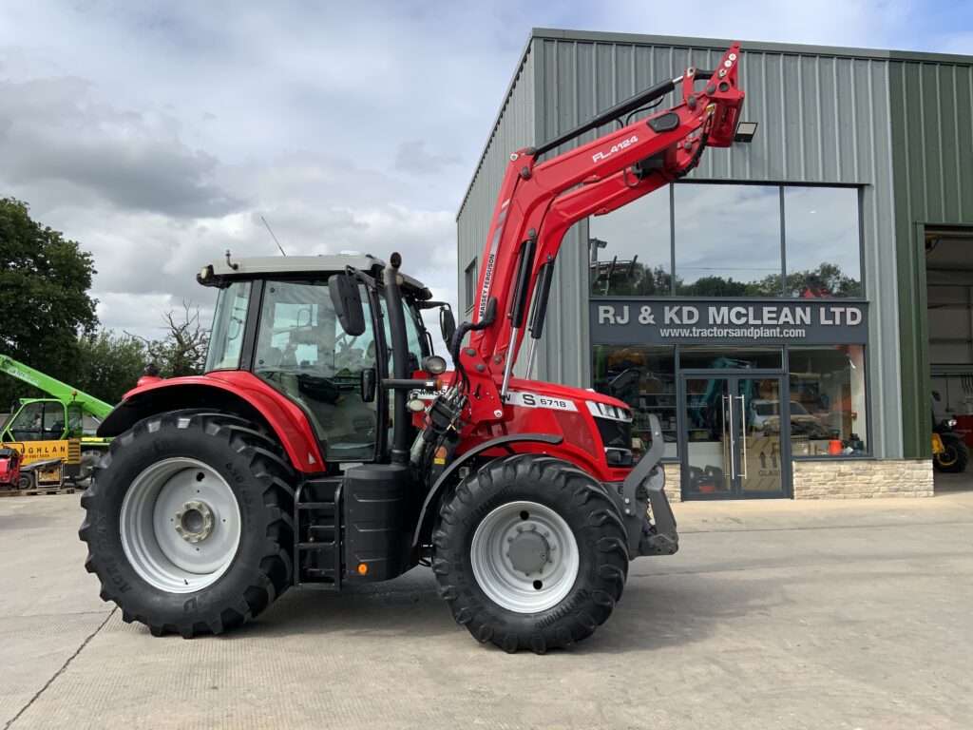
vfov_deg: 48.2
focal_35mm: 29
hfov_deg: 61.7
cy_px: 365
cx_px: 486
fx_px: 815
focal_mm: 3
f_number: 1.8
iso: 16
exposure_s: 1/1848
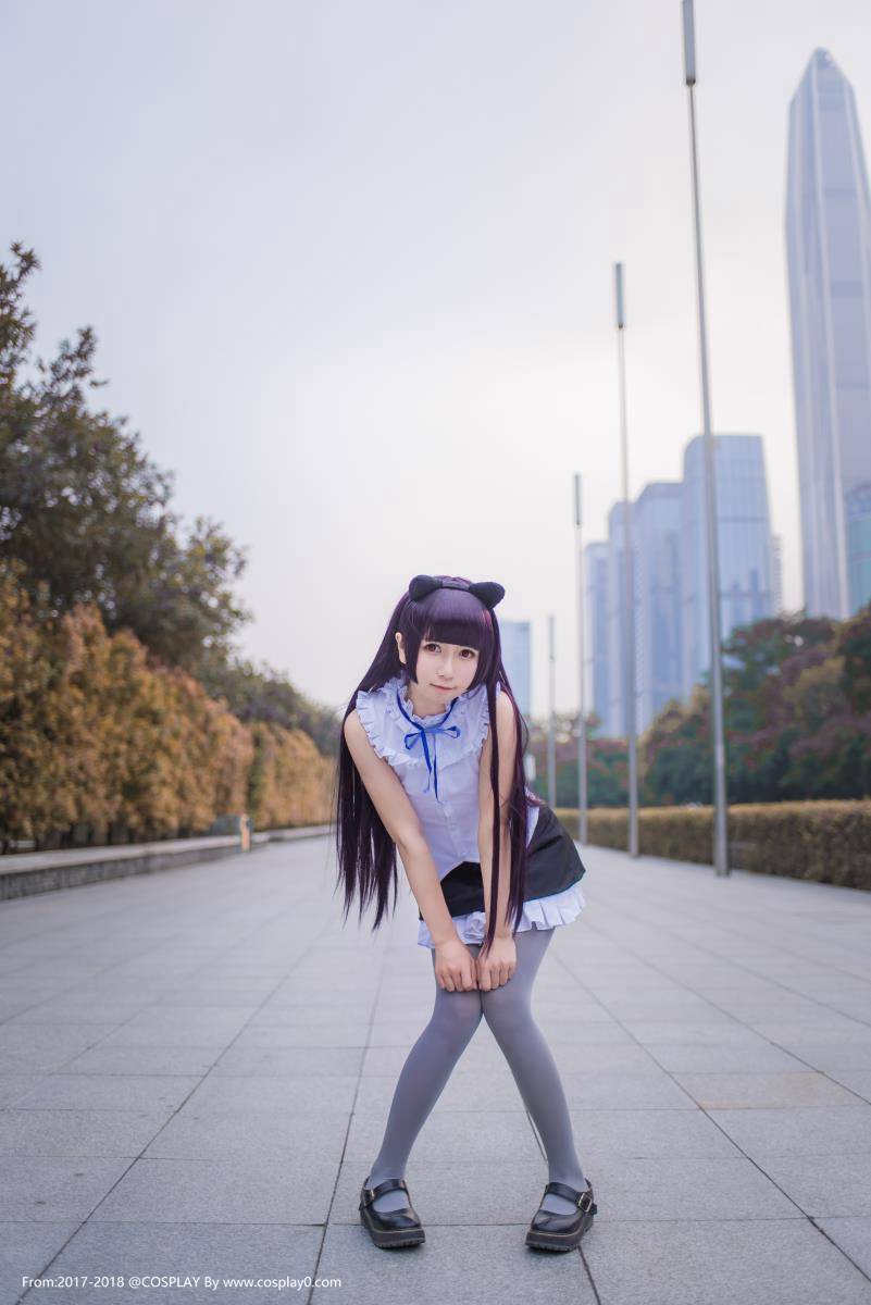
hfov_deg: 37.9
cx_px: 436
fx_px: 1269
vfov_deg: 54.4
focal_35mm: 35
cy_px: 652
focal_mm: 35
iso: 200
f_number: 2
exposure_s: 1/200
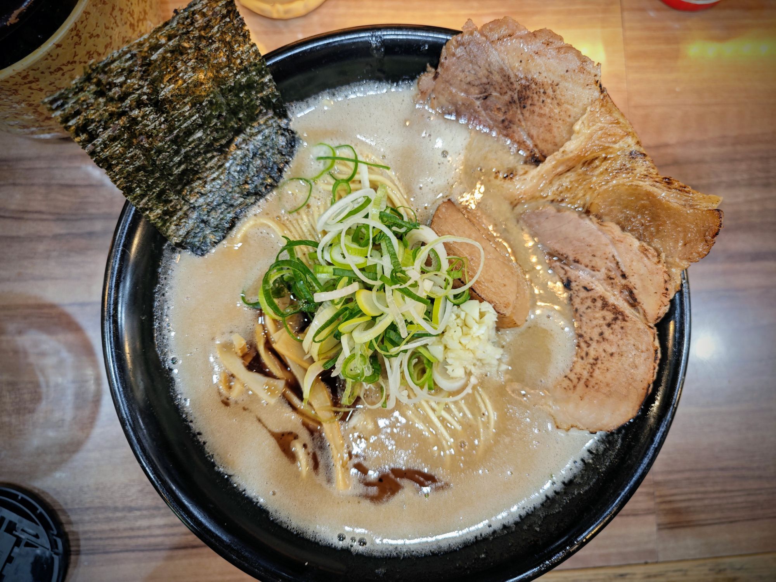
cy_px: 291
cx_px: 388
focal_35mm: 23
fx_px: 516
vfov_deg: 58.9
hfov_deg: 73.9
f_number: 2
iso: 320
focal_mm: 8.72
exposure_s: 1/50
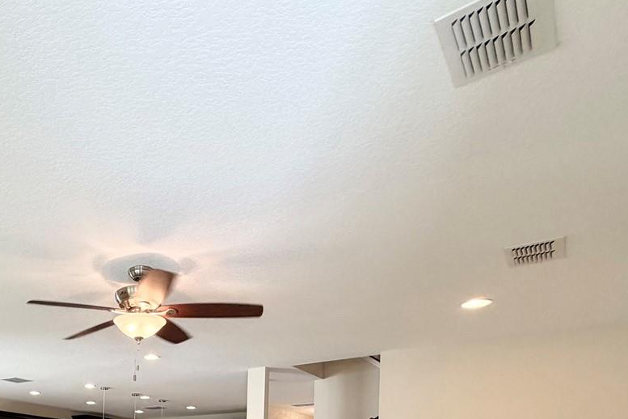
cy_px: 468
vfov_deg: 36.5
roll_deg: -1.7
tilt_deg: +0.3
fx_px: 523
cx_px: 71
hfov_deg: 54.5
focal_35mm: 30
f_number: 2.2
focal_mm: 2.22
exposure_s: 1/120
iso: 160
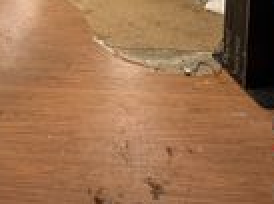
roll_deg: -0.1
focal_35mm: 41
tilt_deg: -4.7
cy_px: -88
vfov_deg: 26.8
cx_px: 96
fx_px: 324
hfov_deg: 45.3
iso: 200
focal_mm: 2.22
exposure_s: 1/50
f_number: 2.2
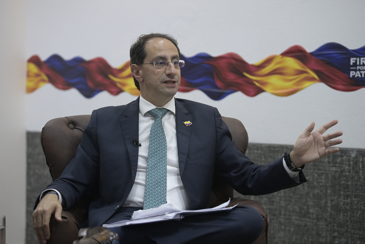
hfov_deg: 23.9
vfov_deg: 16.1
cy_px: 122
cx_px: 182
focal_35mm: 85
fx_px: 862
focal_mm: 85
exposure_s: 1/320
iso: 2000
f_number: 2.8
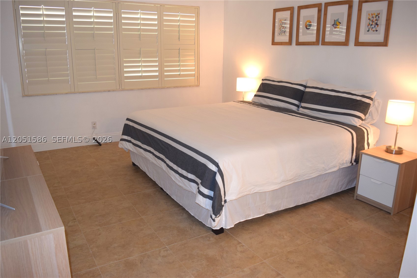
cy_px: 139
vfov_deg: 43.6
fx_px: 347
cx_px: 208
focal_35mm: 30
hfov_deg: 61.9
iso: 800
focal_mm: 20
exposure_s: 1/80
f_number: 4.5
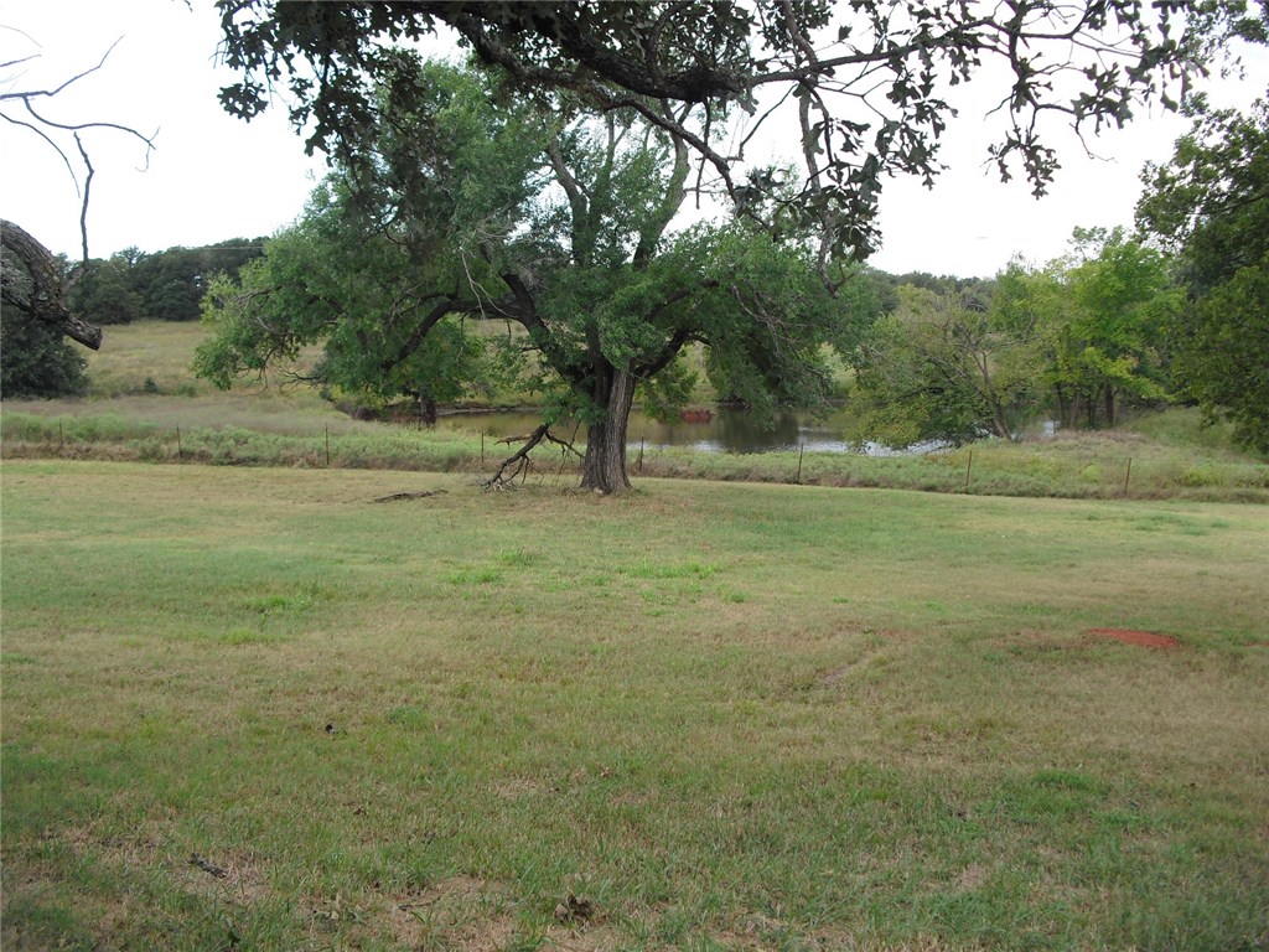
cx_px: 634
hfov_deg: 51.4
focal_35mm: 36
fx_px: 1320
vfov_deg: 39.7
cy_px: 476
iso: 100
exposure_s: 1/320
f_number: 3.1
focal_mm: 6.3
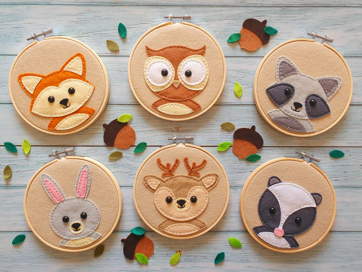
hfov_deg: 67.3
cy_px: 136
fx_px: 272
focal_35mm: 26
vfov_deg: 53.1
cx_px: 181
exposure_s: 1/100
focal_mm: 4.32
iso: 100
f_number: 2.4
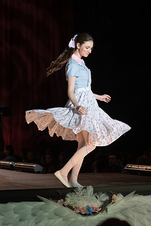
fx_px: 816
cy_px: 113
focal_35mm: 130
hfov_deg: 10.6
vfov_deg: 15.8
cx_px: 107
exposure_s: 1/800
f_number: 2.8
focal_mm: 75
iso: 640
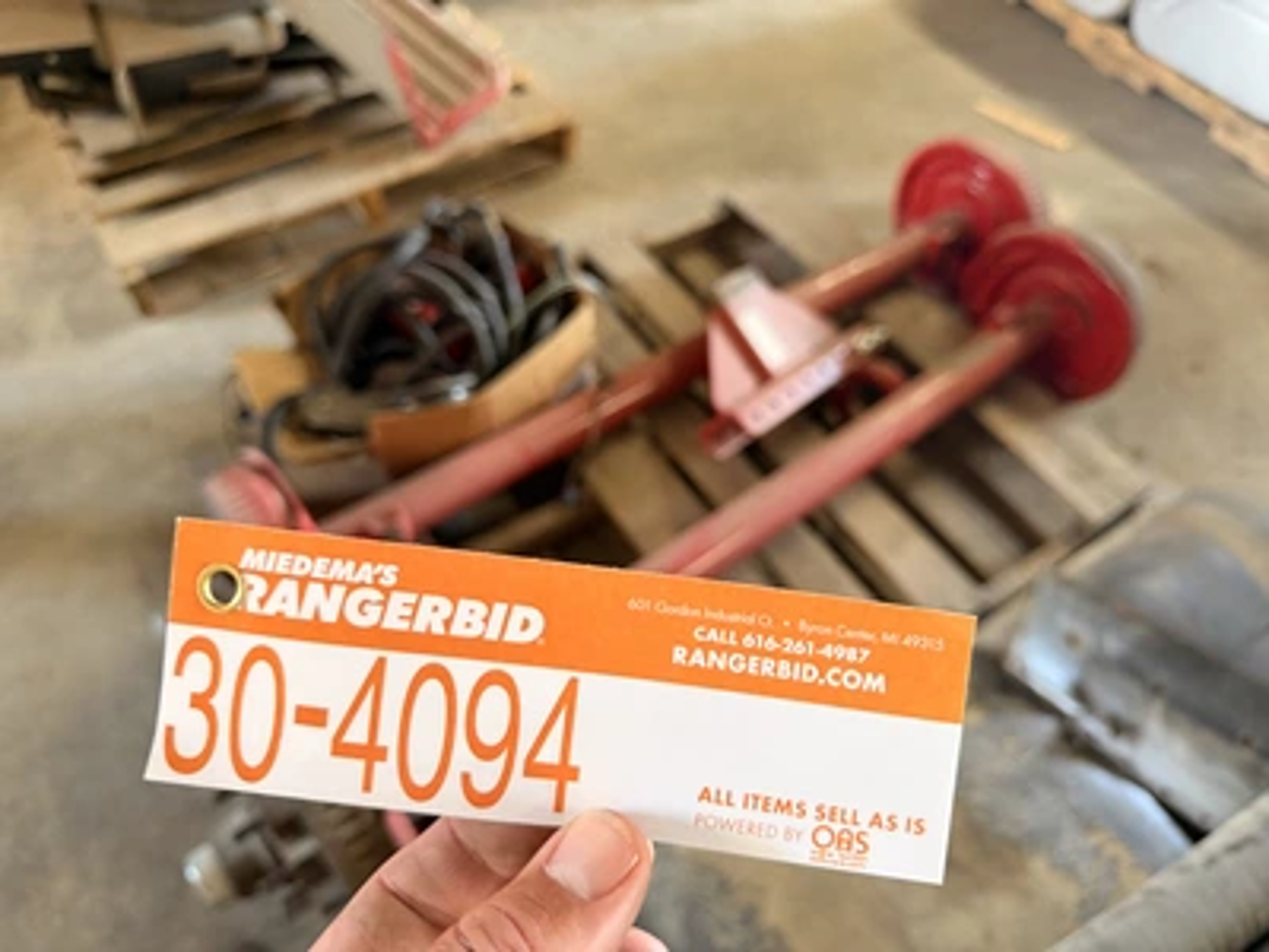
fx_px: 880
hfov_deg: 71.6
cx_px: 634
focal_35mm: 24
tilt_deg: -52.4
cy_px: 476
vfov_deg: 56.8
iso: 320
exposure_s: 1/60
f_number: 1.78
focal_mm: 6.76
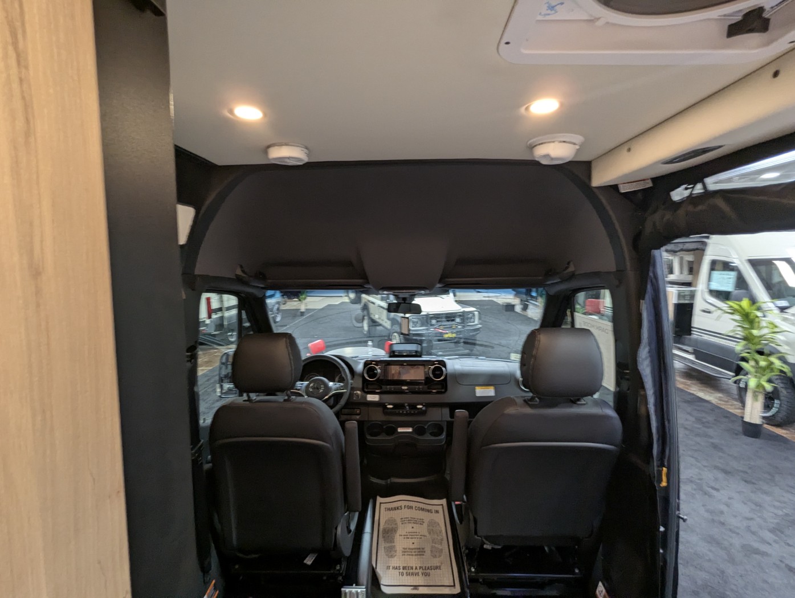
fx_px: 368
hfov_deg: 94.4
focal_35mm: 16
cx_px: 398
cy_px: 299
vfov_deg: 78.2
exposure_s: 1/33.2
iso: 174
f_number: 2.2
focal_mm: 2.35
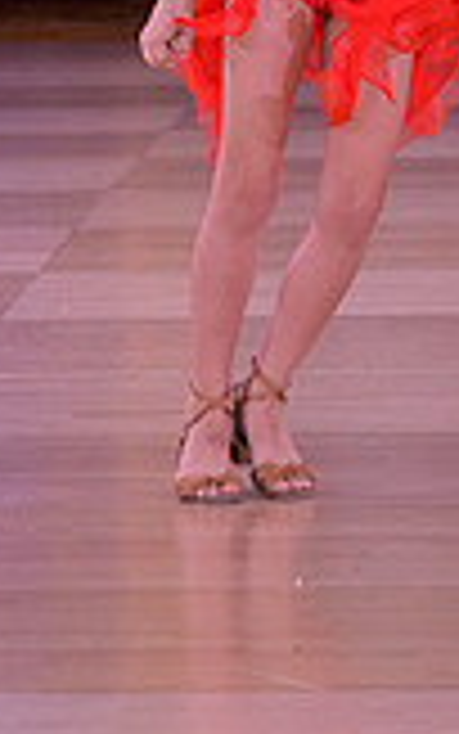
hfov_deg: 2.7
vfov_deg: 4.3
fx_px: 9799
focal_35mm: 490
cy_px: -324
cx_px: 578
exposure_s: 1/250
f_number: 7.1
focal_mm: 135
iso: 2000
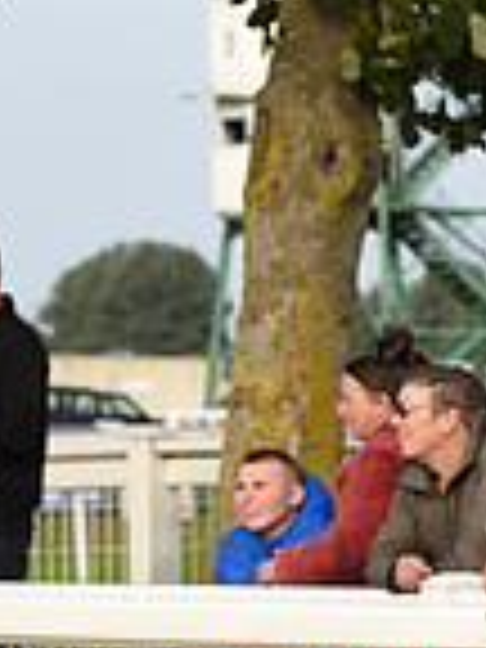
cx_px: 1251
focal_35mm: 333
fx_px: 6234
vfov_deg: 5.9
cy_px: 574
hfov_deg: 4.4
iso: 640
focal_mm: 86
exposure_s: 1/1600
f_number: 5.6
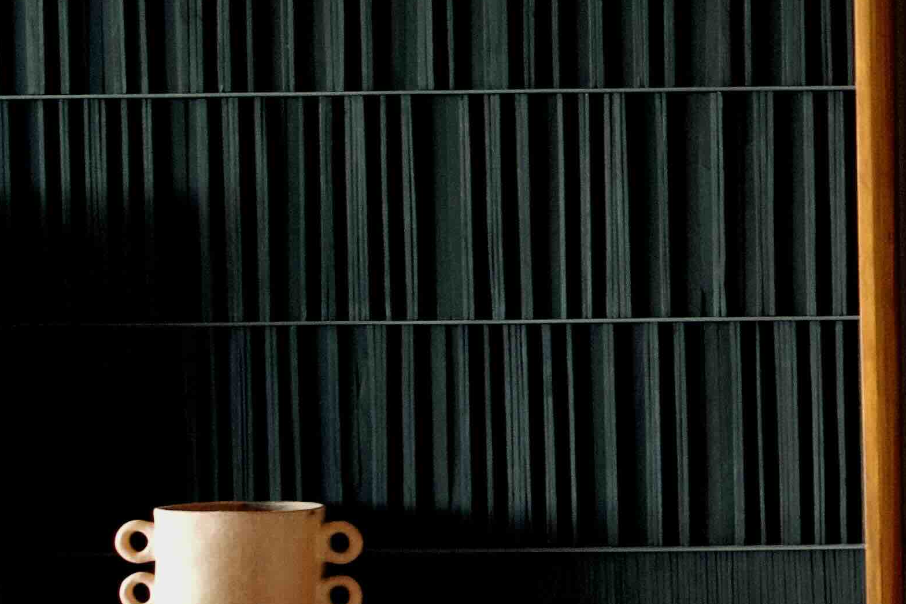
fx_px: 3372
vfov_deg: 10.2
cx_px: 1519
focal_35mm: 134
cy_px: 455
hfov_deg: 13.9
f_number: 2.8
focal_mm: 35
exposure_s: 1/160
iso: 800
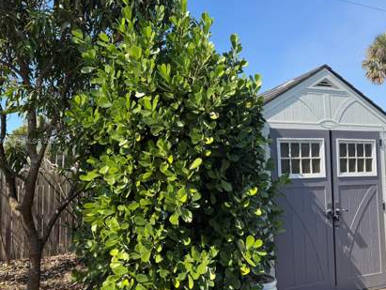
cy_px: 142
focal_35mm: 28
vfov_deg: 49.8
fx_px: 312
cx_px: 196
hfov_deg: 63.4
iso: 80
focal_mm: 6.76
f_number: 1.78
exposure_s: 1/2053
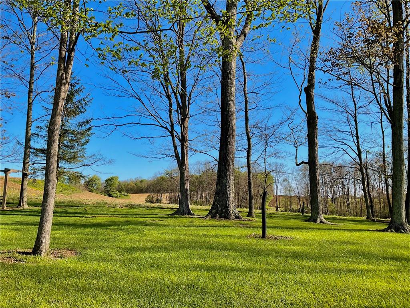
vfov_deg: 48.2
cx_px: 205
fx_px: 343
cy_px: 154
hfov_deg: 61.7
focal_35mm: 29
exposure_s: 1/1451
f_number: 1.8
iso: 16
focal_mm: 3
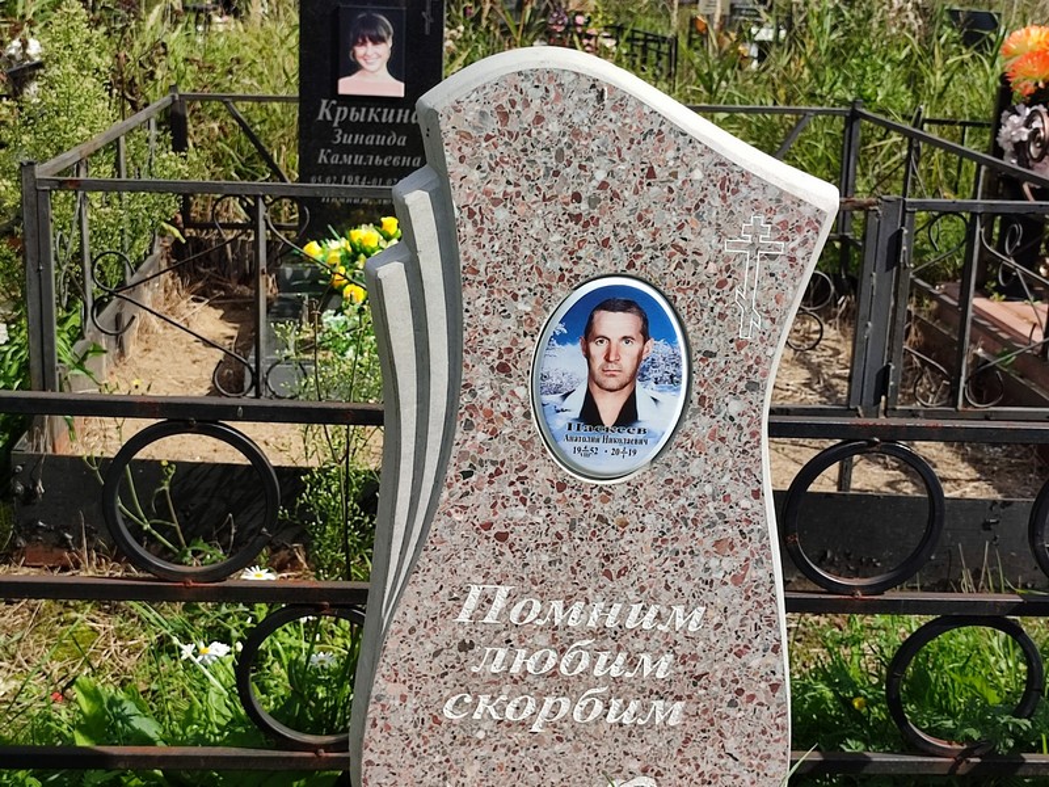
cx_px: 524
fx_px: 758
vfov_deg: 54.9
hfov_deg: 69.4
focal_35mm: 25
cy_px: 394
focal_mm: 6.04
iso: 50
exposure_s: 1/651
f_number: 1.9
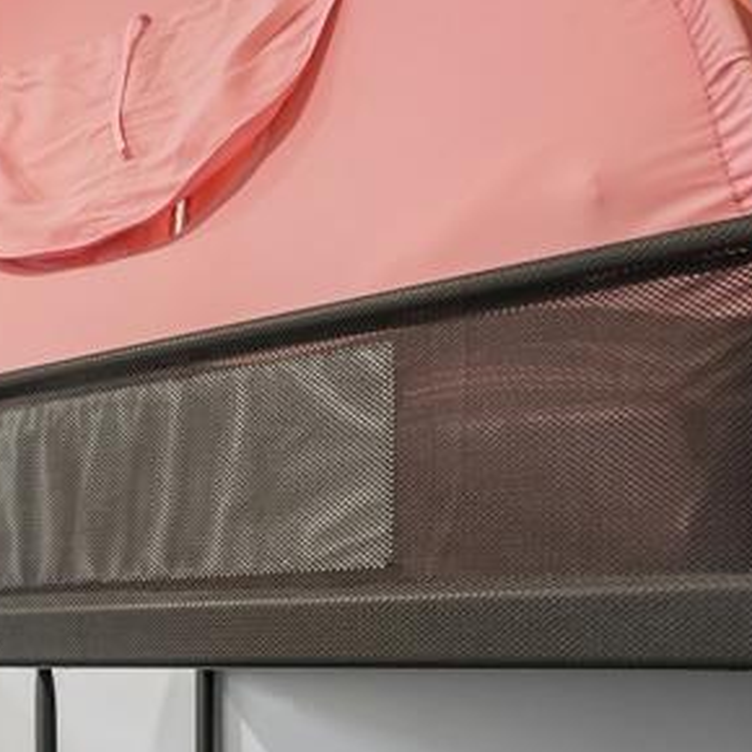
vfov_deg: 38.2
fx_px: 1032
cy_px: 628
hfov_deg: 23.8
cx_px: -537
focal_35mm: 42
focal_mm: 14
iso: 250
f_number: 7.1
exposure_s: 1/13
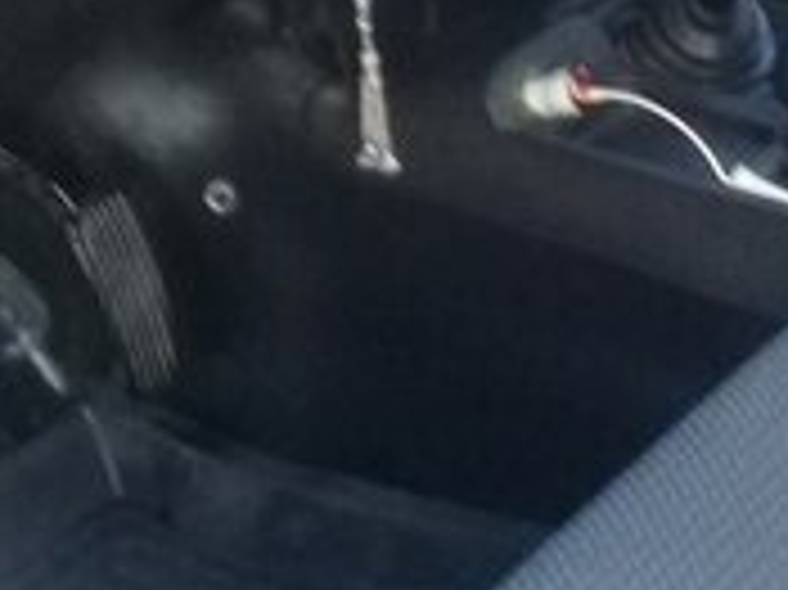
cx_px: 1036
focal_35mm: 117
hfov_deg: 15.9
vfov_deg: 12.4
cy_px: -119
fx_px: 2662
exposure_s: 1/33
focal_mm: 3.3
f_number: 2.2
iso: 125
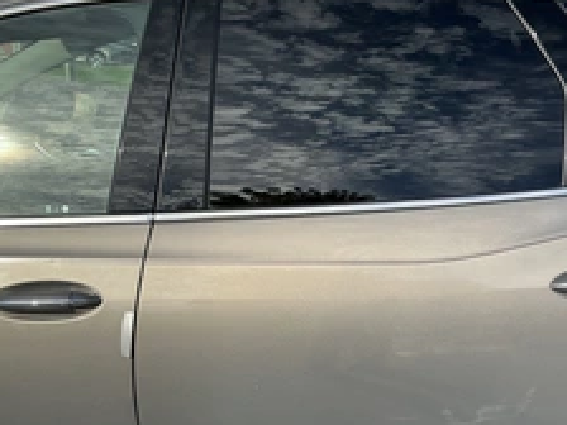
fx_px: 819
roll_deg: +0.5
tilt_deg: -16.1
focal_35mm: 50
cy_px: 271
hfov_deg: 37.8
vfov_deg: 29.0
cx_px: 375
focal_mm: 3
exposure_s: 1/1250
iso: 25
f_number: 1.8
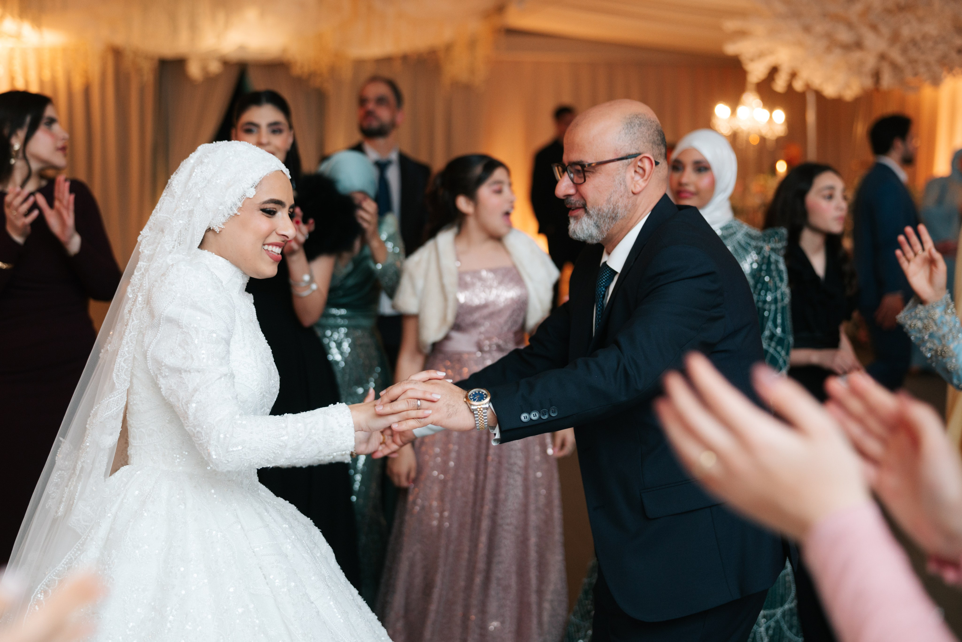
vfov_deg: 26.4
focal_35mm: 51
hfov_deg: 38.8
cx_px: 481
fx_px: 1367
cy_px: 321
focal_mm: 51
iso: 800
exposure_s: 1/160
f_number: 2.5
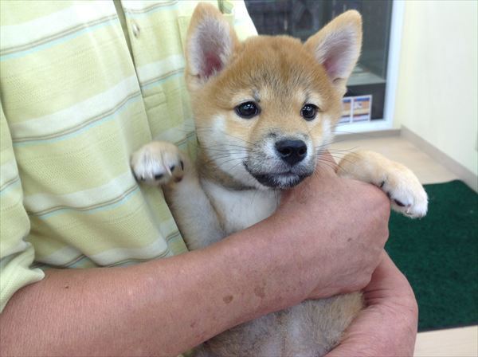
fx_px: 483
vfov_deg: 40.6
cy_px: 178
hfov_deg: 52.7
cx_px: 239
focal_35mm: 35
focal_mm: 4.28
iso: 50
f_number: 2.4
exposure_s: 1/24
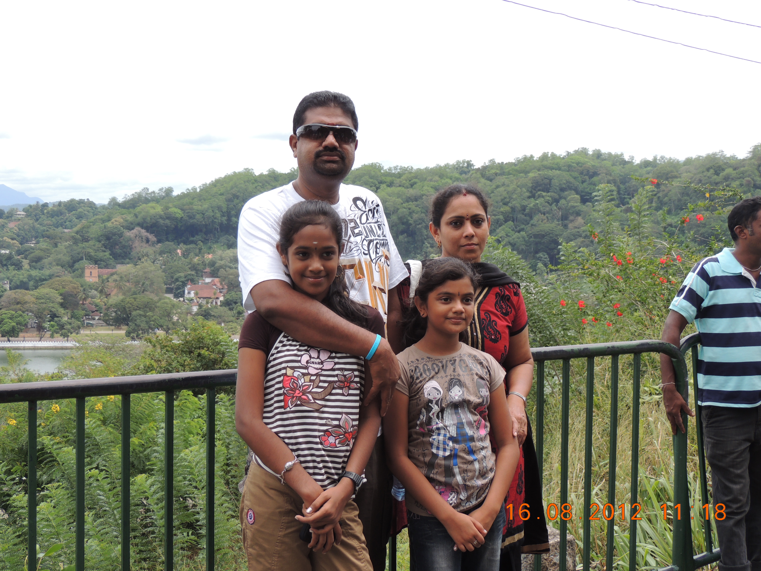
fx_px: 945
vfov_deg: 33.6
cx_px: 380
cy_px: 286
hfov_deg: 43.9
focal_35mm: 43
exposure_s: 1/500
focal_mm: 7.6
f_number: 3.4
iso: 100
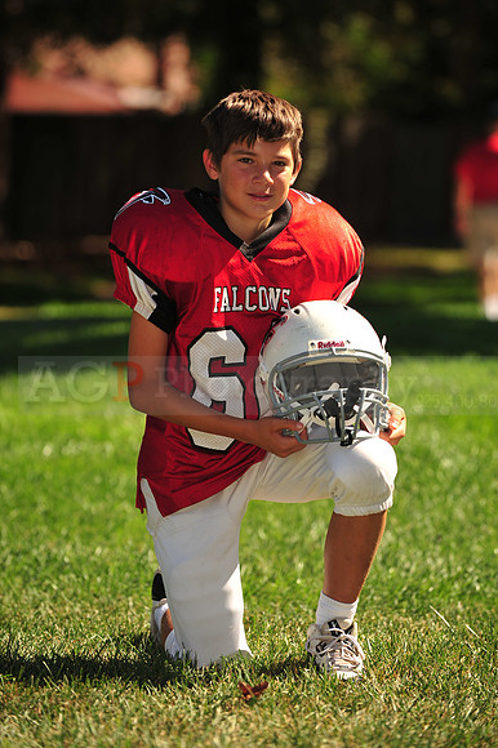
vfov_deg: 10.3
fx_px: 4155
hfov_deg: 6.9
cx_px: 249
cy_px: 374
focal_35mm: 200
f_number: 4.5
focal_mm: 200
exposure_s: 1/640
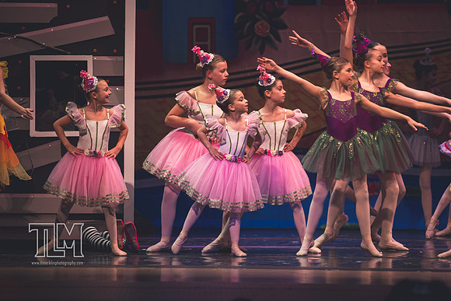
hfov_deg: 6.9
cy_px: 150
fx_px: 3761
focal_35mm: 300
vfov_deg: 4.6
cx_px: 226
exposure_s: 1/250
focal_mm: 200
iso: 720
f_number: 2.8
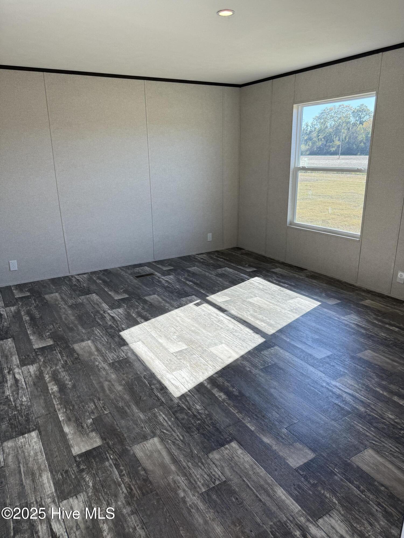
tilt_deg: -16.1
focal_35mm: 24
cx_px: 202
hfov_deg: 56.8
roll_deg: +0.5
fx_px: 373
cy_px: 269
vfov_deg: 71.6
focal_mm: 6.76
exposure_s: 1/387
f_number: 1.78
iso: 100
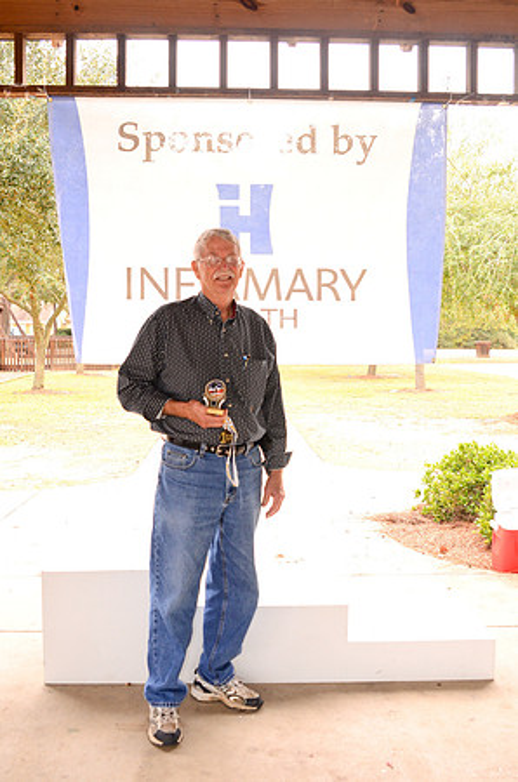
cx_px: 259
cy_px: 391
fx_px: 781
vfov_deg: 53.2
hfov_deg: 36.7
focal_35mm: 36
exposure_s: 1/125
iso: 640
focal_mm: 24
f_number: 4
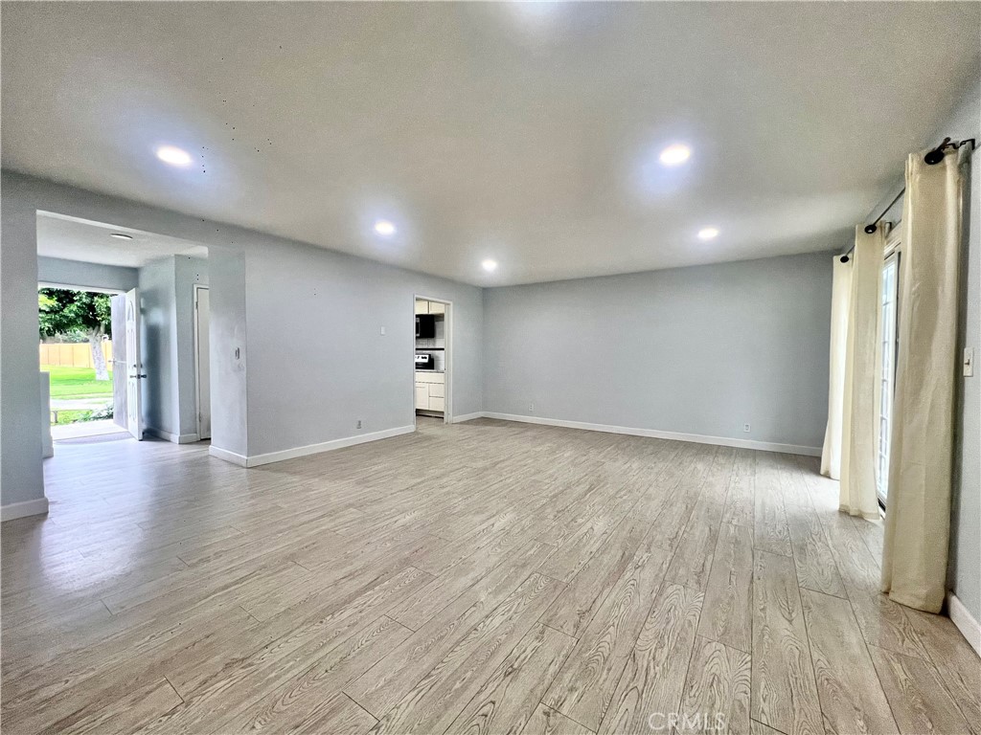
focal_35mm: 13
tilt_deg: -1.7
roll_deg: -0.5
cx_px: 490
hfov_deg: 106.2
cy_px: 368
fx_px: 368
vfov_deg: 89.9
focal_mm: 1.57
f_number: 1.8
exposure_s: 1/120
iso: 160
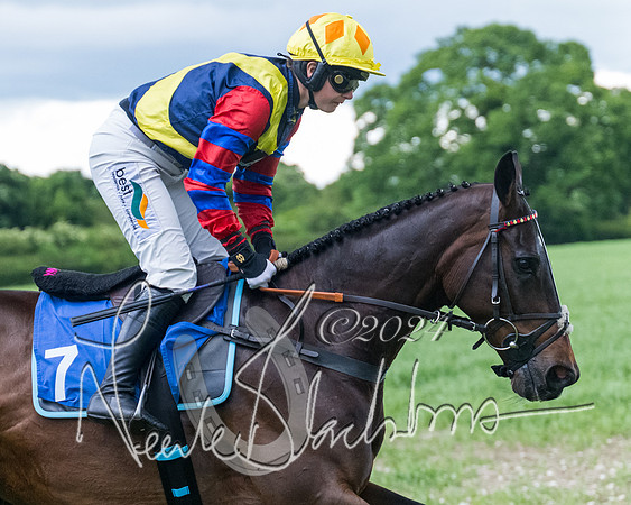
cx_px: 191
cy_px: 316
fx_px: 4099
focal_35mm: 220
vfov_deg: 7.0
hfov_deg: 8.8
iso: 2000
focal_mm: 102
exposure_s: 1/2000
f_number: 4
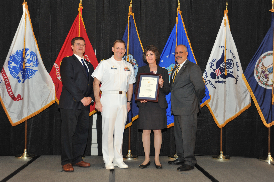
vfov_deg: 33.4
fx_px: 304
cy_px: 91
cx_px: 137
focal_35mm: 40
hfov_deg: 48.5
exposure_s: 1/100
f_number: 4.2
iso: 1000
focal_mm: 40
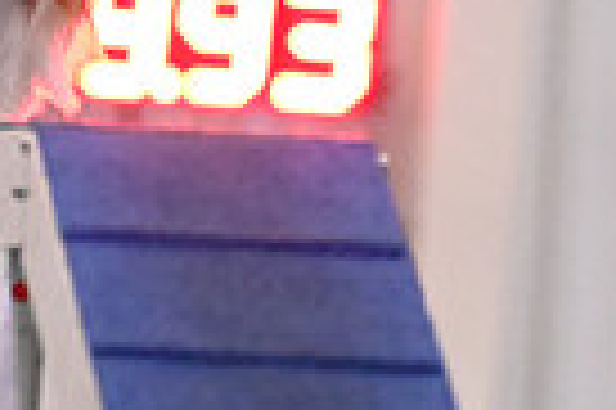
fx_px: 14476
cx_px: -36
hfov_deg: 2.4
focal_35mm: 847
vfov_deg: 1.6
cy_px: -63
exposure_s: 1/800
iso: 16000
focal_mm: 200
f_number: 3.2
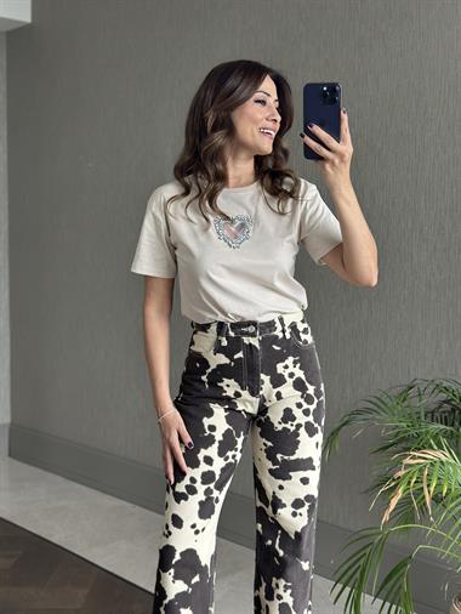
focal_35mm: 48
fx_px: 852
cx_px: 230
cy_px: 307
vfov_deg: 39.6
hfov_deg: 30.3
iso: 160
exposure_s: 1/60
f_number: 1.78
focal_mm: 6.86
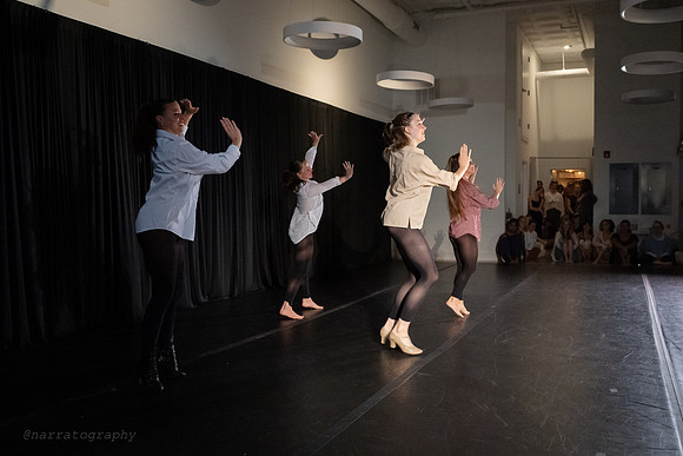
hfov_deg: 55.3
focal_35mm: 34
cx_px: 382
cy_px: 230
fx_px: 650
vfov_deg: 38.7
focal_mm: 28
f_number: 4
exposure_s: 1/400
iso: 6400
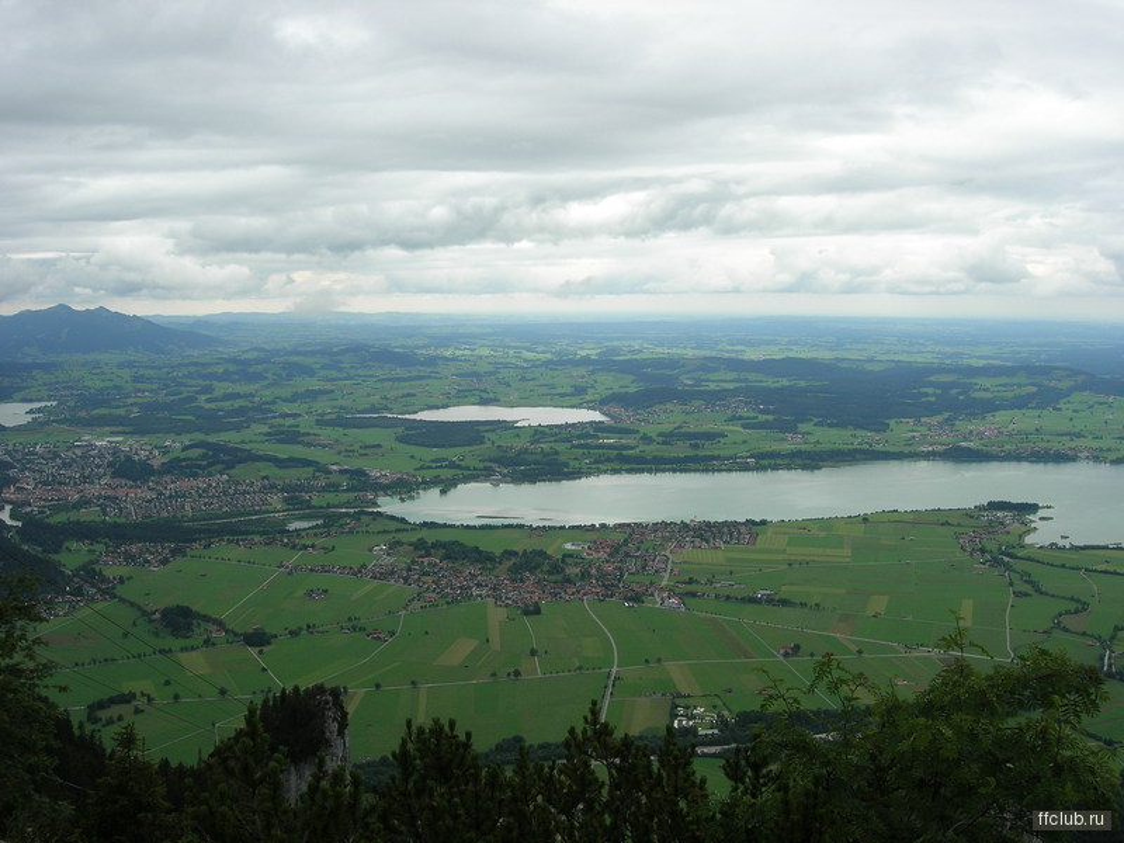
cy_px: 422
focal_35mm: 38
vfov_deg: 37.7
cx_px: 562
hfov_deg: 49.0
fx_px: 1234
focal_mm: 7.8
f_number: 4.8
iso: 64
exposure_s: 1/327
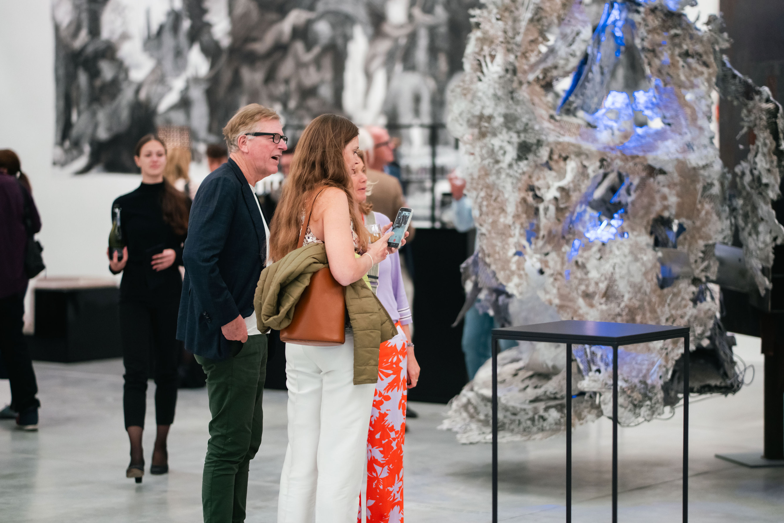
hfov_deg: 20.0
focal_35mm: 102
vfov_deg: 13.4
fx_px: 2221
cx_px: 430
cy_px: 235
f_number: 1.4
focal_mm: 85
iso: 1600
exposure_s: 1/250
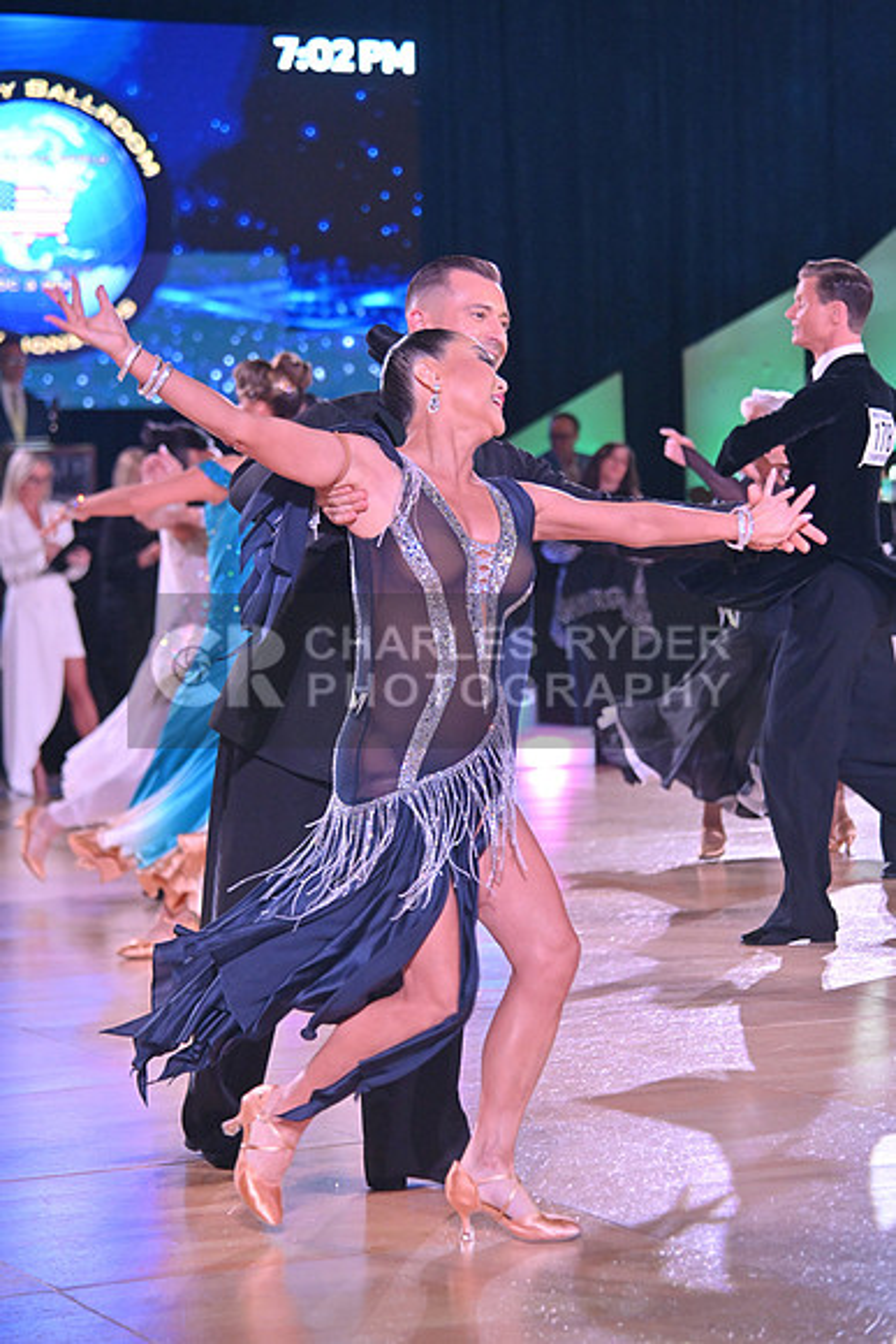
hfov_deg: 14.4
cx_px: 448
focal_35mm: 95
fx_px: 3544
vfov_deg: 21.5
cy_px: 672
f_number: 7.1
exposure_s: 1/400
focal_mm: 95
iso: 3200
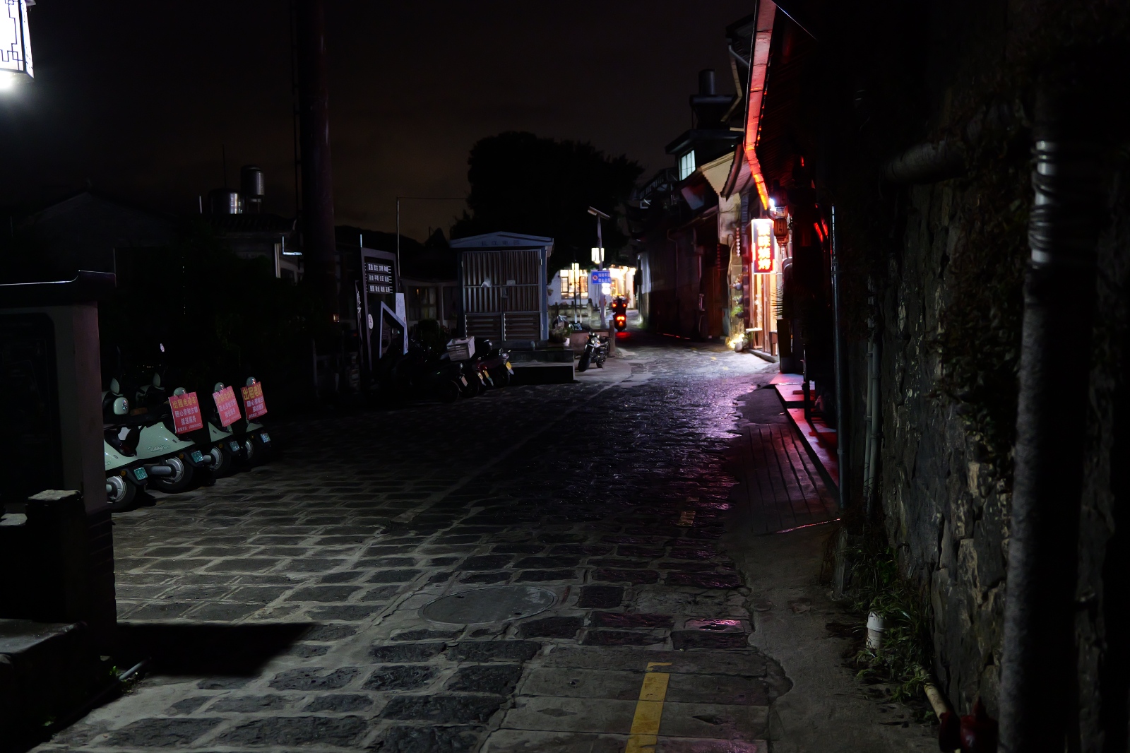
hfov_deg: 57.2
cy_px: 376
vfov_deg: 40.0
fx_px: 1036
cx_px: 565
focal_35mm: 33
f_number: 2.8
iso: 6400
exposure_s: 1/60
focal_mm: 33
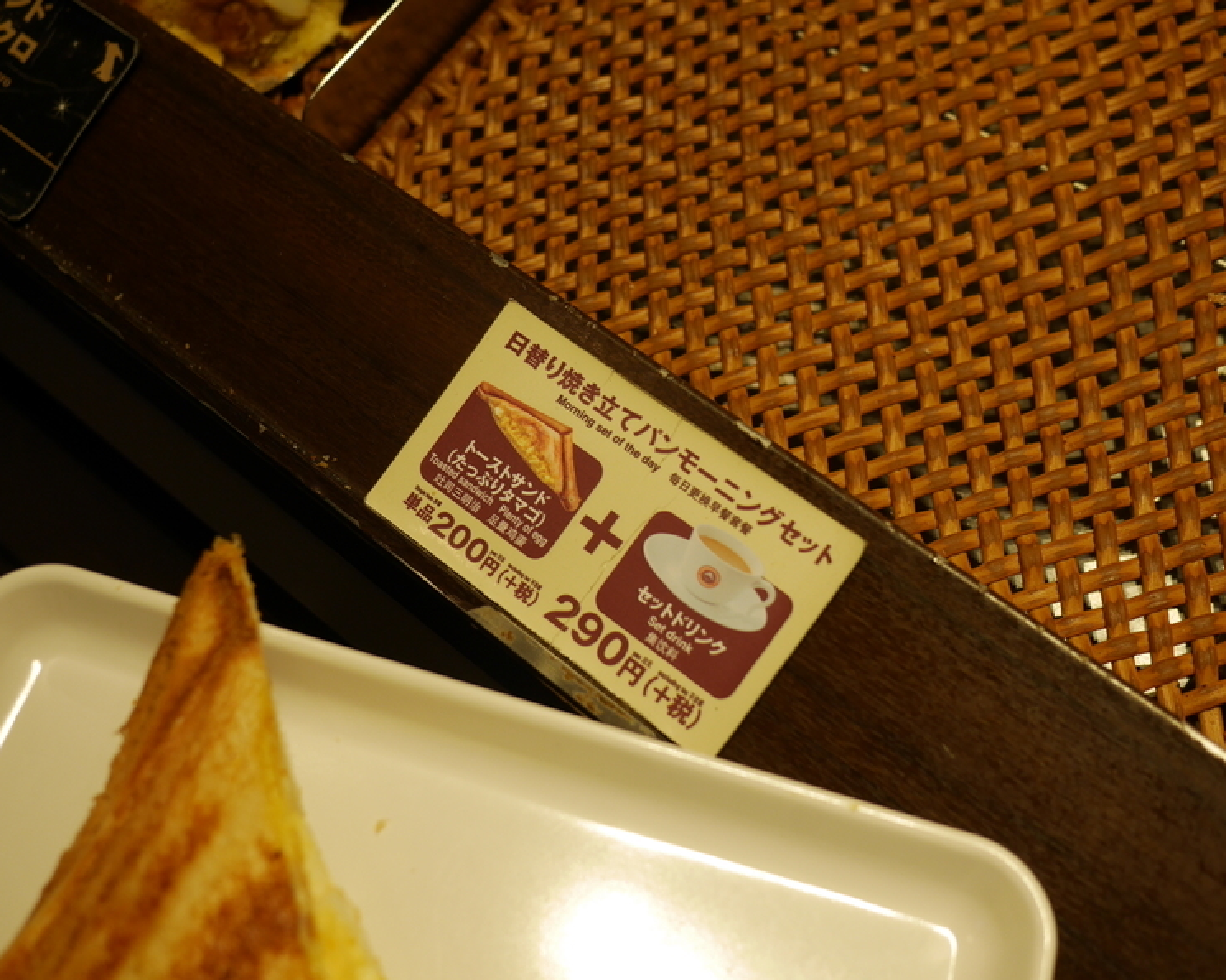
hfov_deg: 43.8
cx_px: 575
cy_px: 489
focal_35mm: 42
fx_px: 1524
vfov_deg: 35.7
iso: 200
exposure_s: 1/200
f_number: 2.5
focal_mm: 20
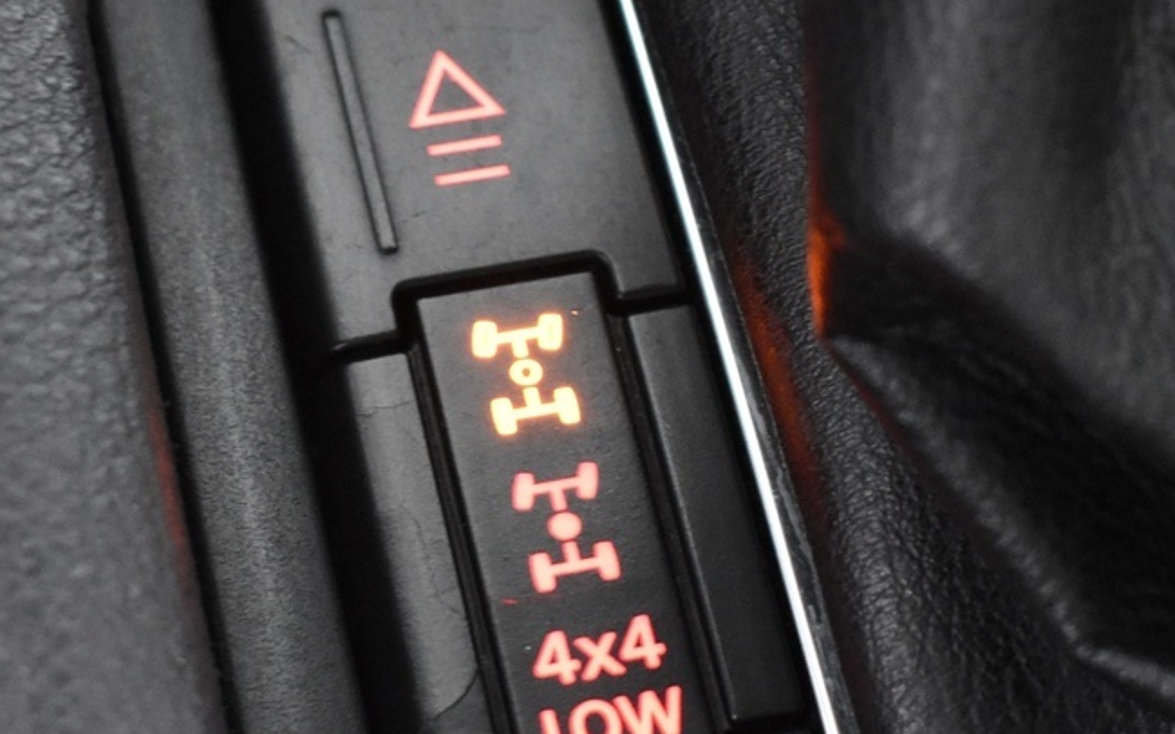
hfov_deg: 21.7
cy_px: 459
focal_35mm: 95
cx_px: 421
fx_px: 3050
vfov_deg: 13.7
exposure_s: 1/13
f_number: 4
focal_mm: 25
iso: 3200
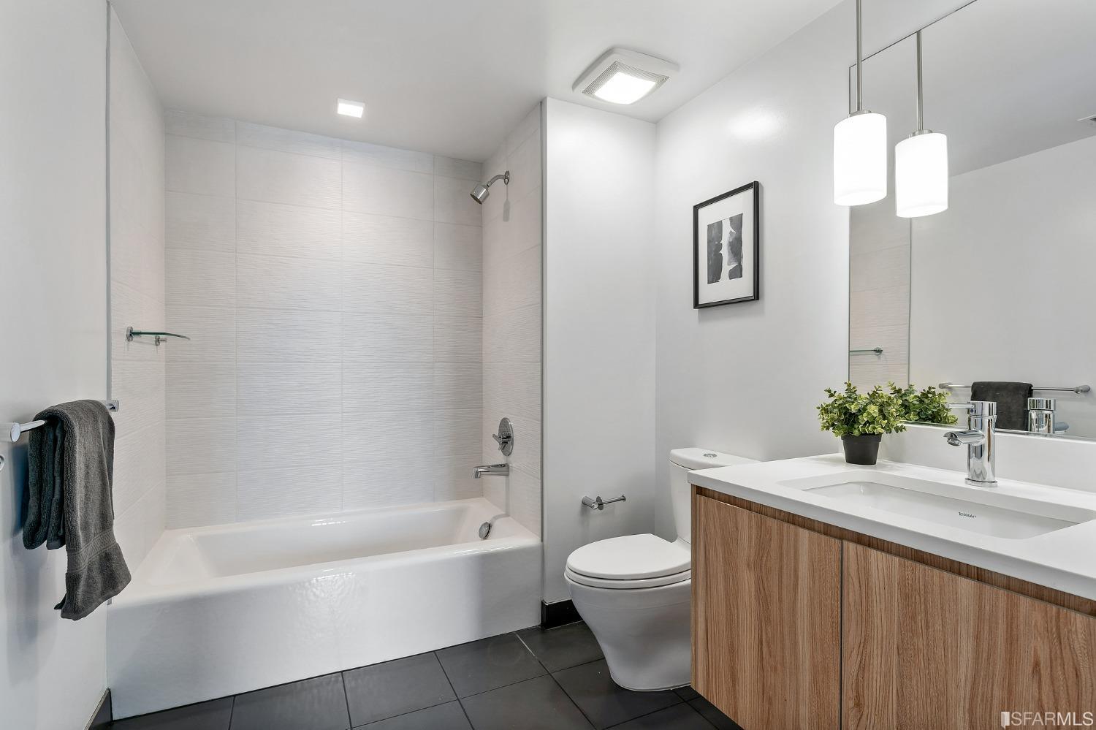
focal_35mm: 17
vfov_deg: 70.4
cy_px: 365
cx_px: 548
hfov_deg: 93.3
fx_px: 517
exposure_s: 1/8
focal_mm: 17
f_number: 8
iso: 200
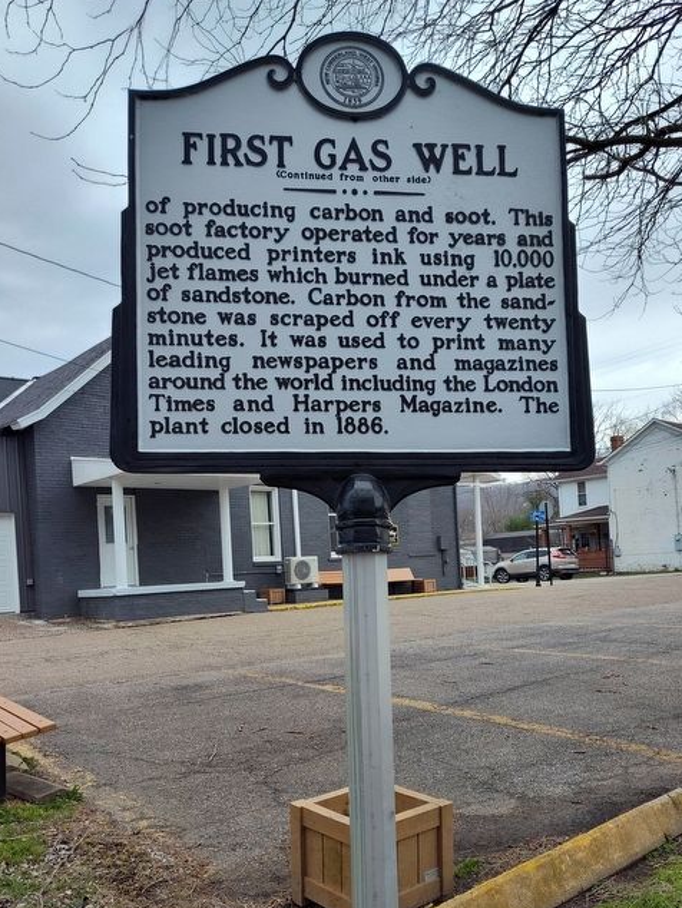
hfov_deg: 48.2
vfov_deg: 61.0
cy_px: 556
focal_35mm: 29
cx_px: 378
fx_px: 761
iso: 100
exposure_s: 1/612
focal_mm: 5.56
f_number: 1.8
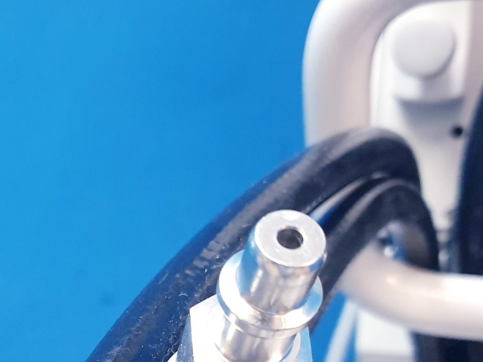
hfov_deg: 26.5
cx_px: 51
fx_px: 991
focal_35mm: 71
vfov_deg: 19.6
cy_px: 421
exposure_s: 1/50
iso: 320
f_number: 1.5
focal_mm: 4.3
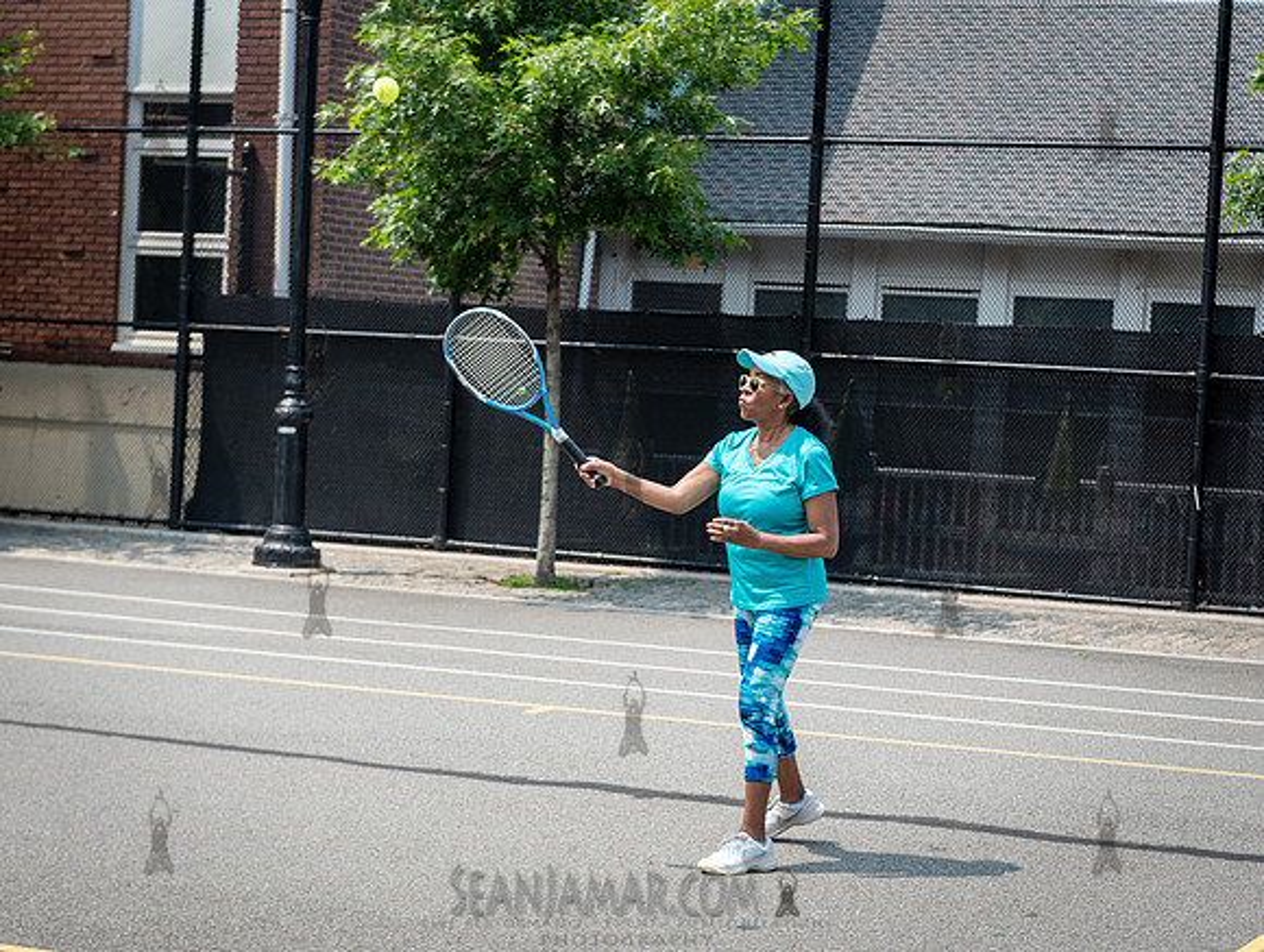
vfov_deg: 18.2
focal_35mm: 81
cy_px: 510
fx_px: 2969
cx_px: 763
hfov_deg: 24.0
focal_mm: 70
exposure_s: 1/1250
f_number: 4.5
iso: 200
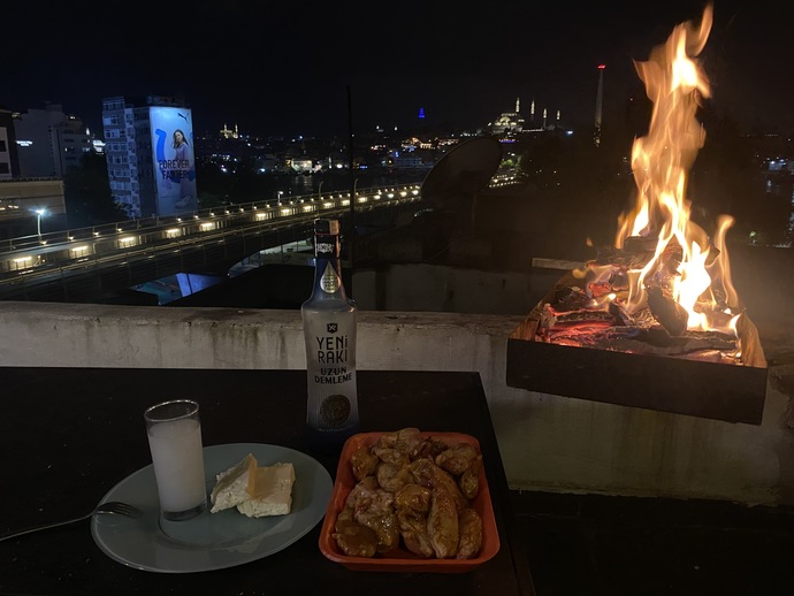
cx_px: 397
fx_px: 597
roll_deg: +0.4
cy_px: 298
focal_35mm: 26
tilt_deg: -13.6
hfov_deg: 67.3
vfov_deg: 53.1
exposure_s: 1/25
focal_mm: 4.25
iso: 500
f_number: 1.8
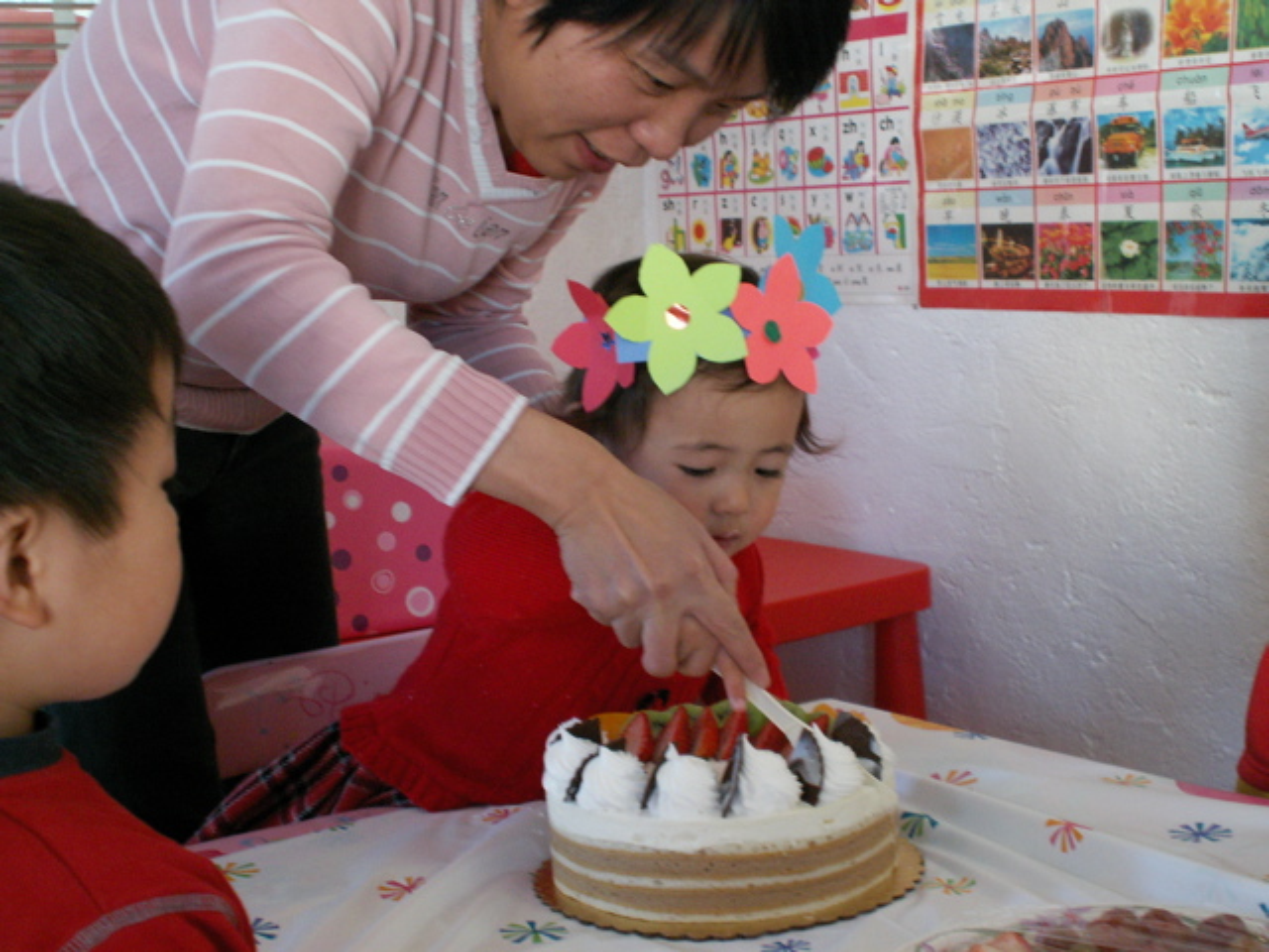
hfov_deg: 36.2
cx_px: 634
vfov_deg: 27.5
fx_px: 1943
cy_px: 476
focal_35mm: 53
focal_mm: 8.78
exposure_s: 1/25
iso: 160
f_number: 3.2
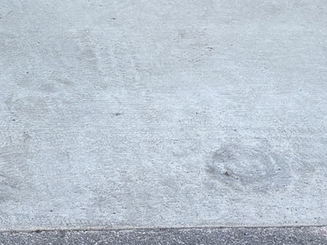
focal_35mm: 138
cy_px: -350
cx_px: -130
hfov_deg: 13.6
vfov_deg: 9.5
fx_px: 1303
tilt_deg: -5.3
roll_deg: -0.1
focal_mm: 5.96
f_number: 1.6
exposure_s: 1/150
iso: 32
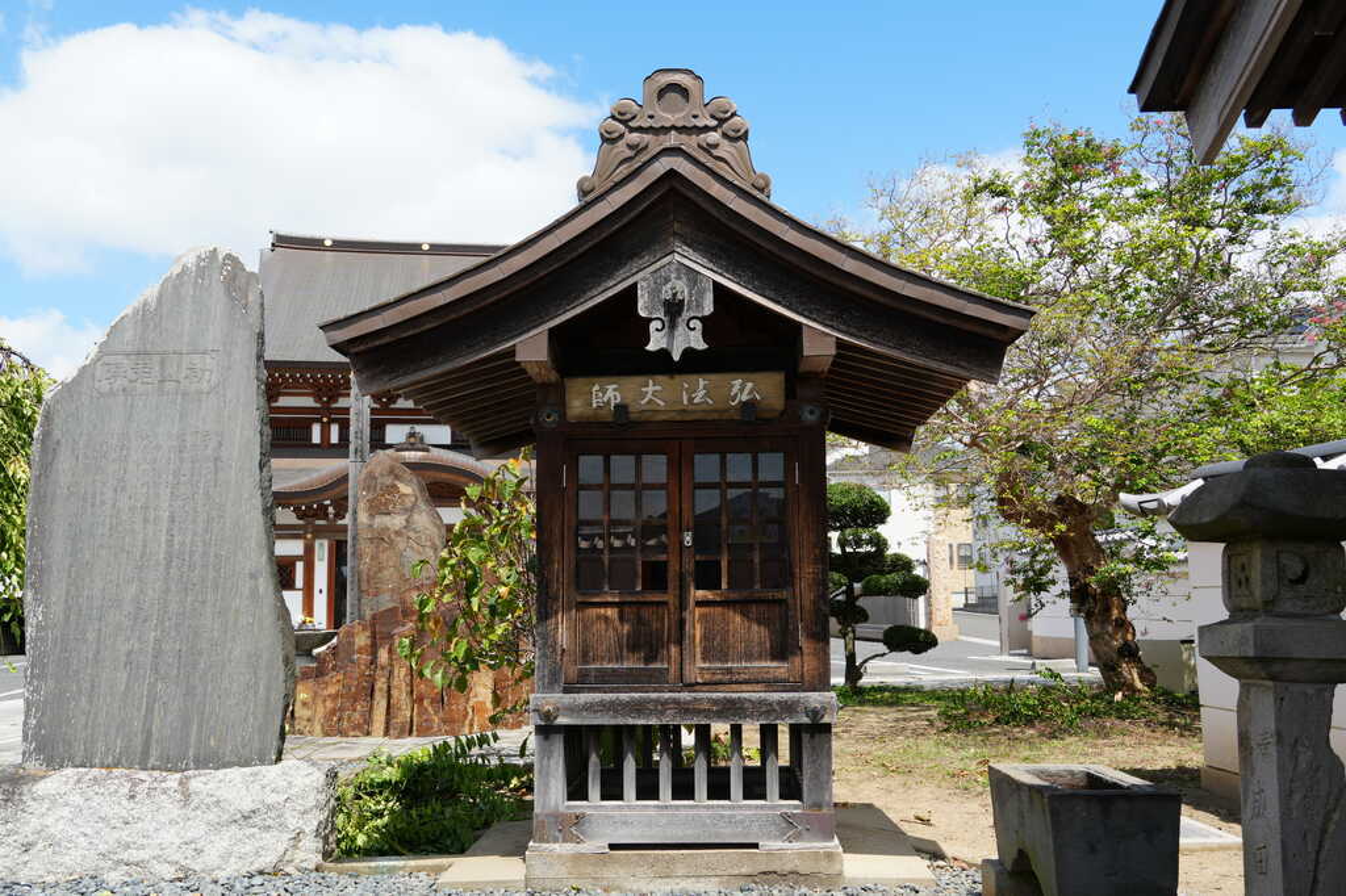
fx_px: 1233
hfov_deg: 57.2
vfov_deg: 39.9
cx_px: 673
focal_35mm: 33
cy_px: 448
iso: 100
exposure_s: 1/125
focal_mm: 22
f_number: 9
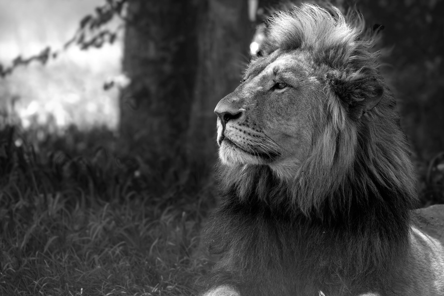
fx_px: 7399
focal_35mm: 600
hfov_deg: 3.4
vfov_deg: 2.3
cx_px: 222
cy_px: 148
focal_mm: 600
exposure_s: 1/2500
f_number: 9
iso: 6400
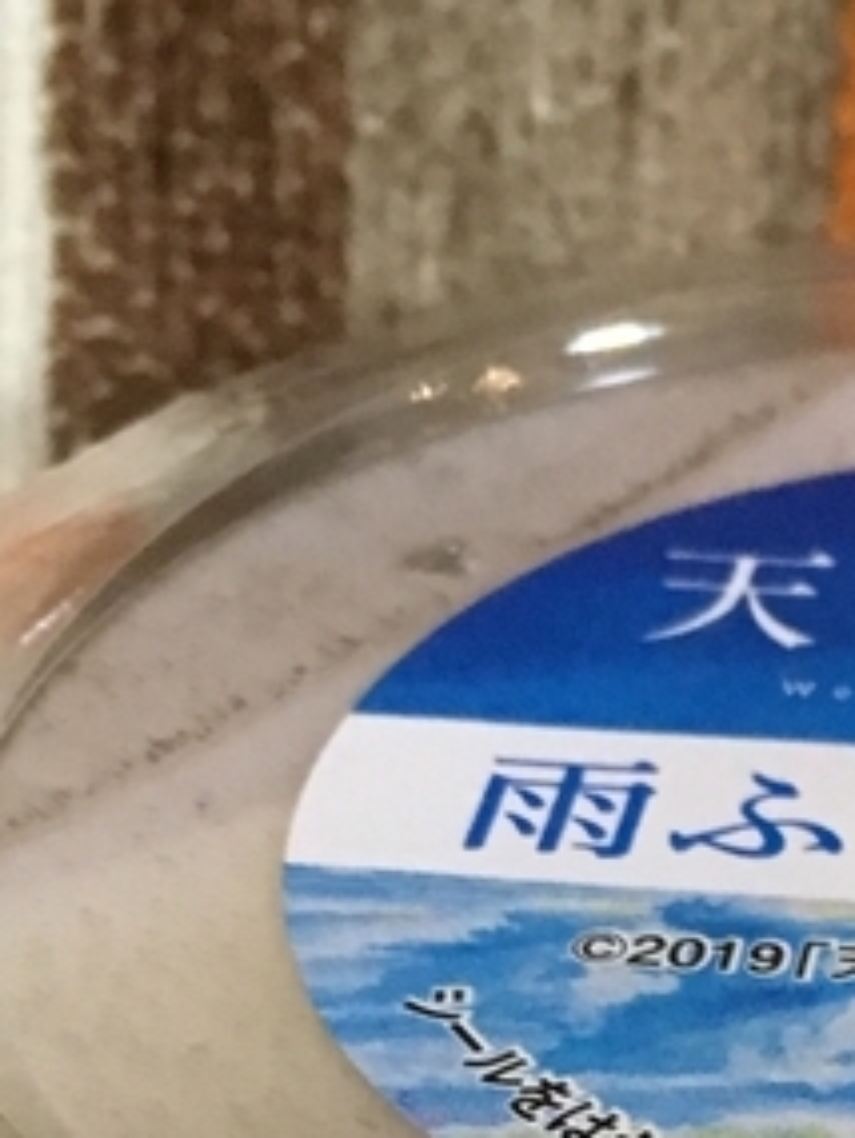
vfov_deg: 14.9
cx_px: 1127
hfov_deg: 11.8
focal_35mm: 122
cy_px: 1733
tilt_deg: -64.3
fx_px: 4015
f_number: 2.2
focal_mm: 4.15
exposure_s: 1/30
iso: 200
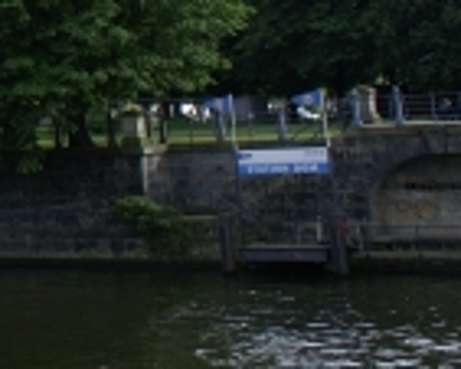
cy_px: -191
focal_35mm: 120
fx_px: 1638
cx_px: -490
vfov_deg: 12.2
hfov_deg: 13.5
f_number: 7.1
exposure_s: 1/125
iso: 100
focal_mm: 20
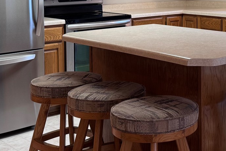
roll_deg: +0.5
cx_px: 205
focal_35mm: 74
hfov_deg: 26.4
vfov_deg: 17.9
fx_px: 465
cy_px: -7
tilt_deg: -3.3
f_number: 1.78
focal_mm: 6.76
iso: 125
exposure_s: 1/60
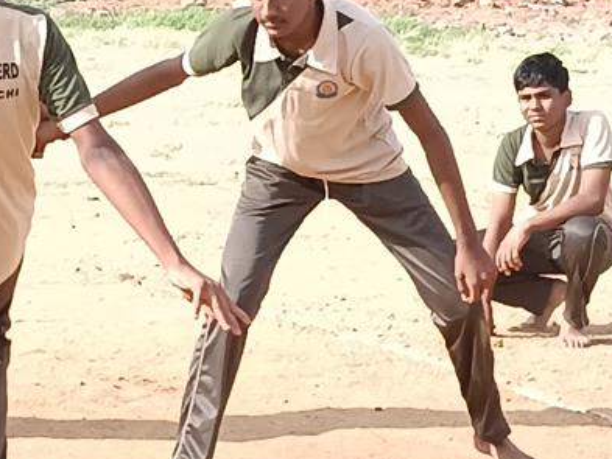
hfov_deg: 9.9
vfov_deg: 7.5
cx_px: 81
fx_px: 3502
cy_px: 208
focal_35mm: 198
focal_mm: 3.98
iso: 50
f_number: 1.8
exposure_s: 1/236
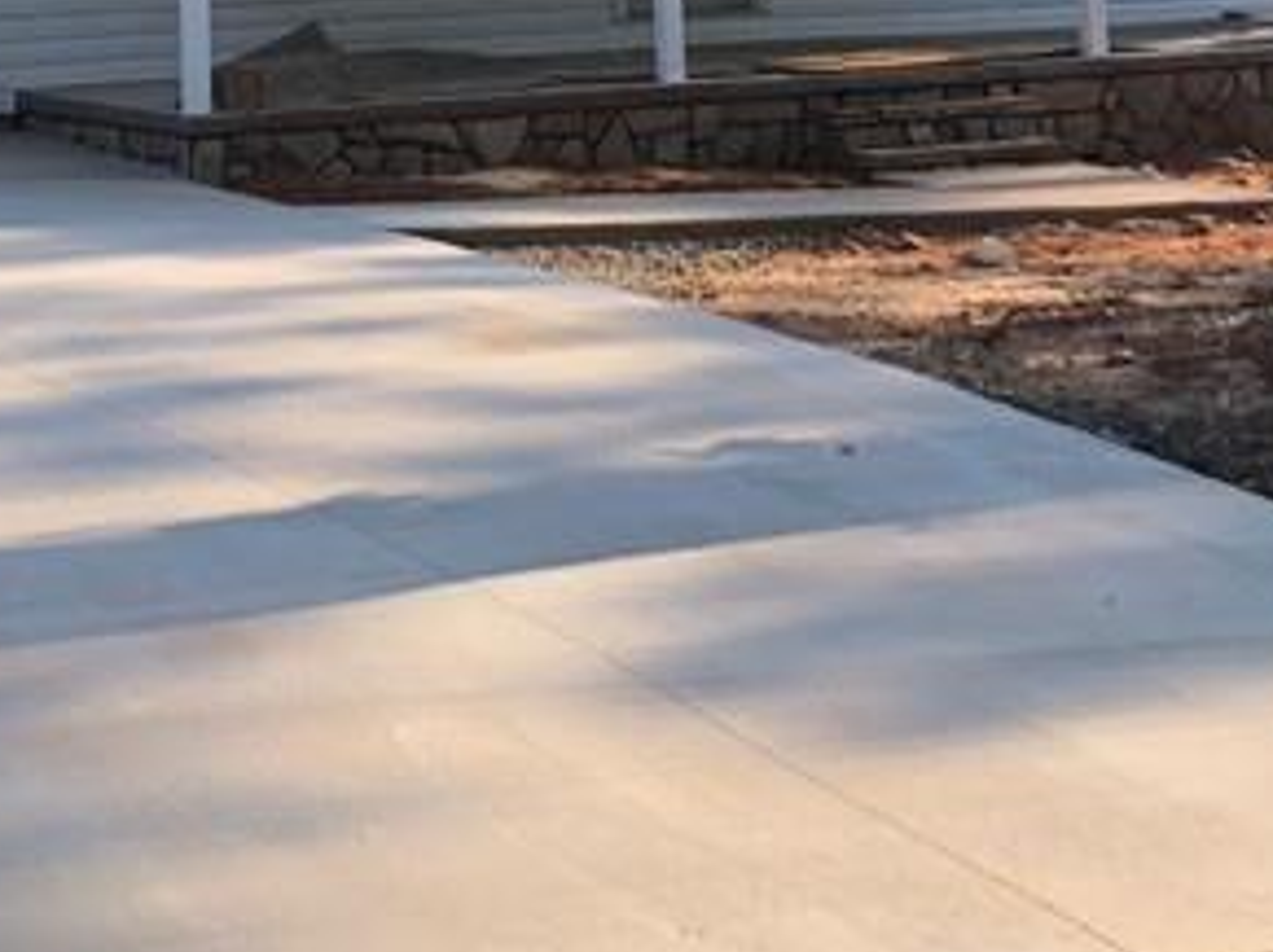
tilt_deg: +6.1
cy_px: -382
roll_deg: +2.4
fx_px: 3638
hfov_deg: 19.8
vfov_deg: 14.2
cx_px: 492
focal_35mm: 99
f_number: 1.8
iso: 20
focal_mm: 3.99
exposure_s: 1/934
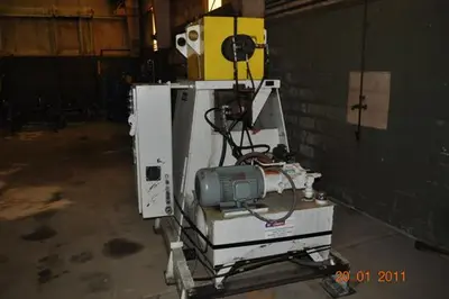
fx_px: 336
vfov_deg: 47.9
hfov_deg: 67.4
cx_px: 224
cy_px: 150
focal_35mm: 27
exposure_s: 1/60
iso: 800
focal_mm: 18
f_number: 3.5
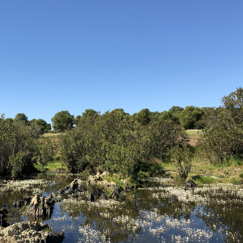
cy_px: 144
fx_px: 334
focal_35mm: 42
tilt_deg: +0.8
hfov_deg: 39.6
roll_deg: +0.2
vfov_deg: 39.9
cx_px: 83
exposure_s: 1/1453
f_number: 1.8
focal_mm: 3.99
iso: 20
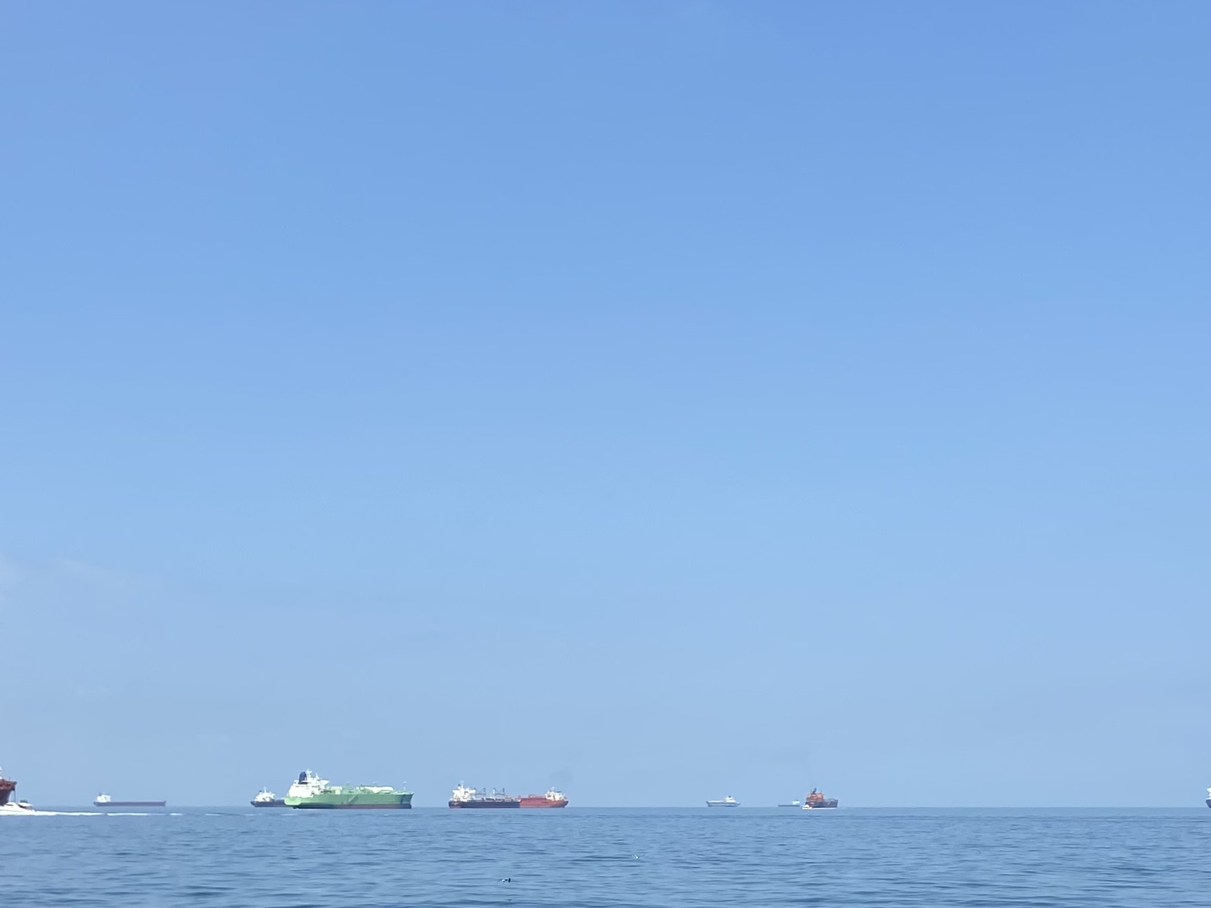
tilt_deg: +0.4
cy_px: 851
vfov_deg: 24.8
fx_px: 1994
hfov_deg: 33.8
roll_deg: -1.1
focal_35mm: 57
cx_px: 608
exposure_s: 1/3401
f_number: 1.8
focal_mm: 4.25
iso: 32
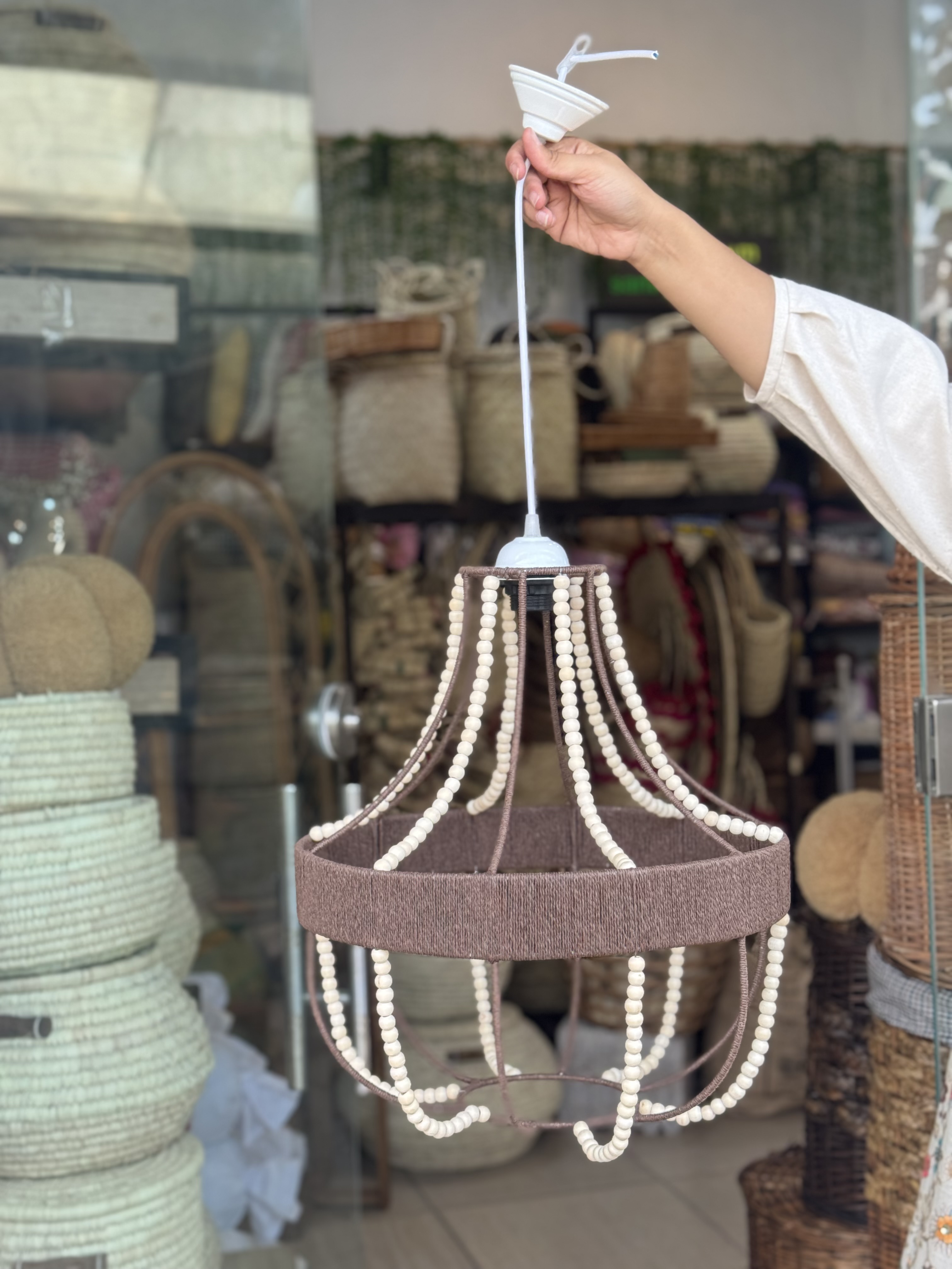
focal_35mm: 48
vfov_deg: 39.7
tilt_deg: -2.7
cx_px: 476
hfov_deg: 30.3
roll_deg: +1.4
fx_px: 1760
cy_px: 634
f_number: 1.78
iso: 64
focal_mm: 6.76
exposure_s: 1/185
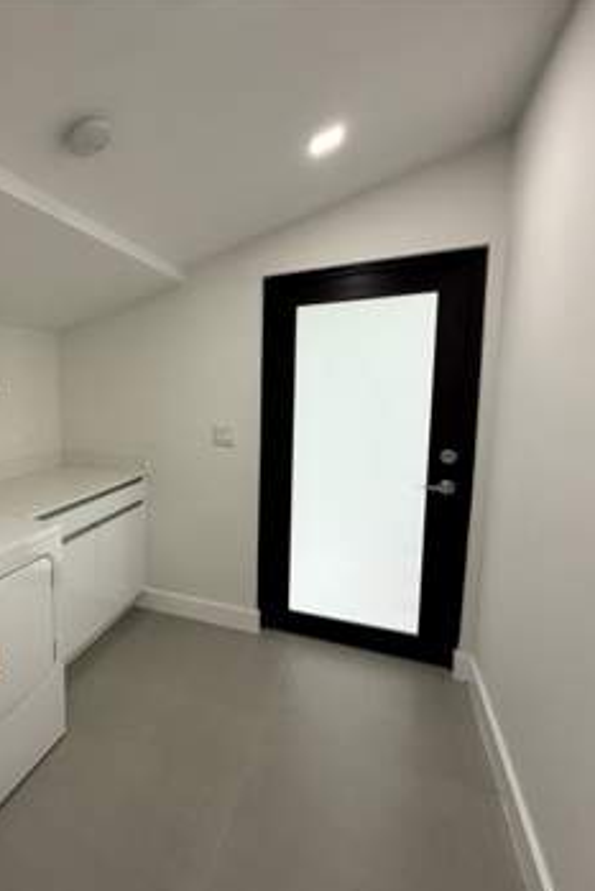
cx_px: 74
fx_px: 495
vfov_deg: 84.0
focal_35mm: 20
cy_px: 449
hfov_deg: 54.9
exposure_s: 1/99
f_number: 2.2
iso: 125
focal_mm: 2.22
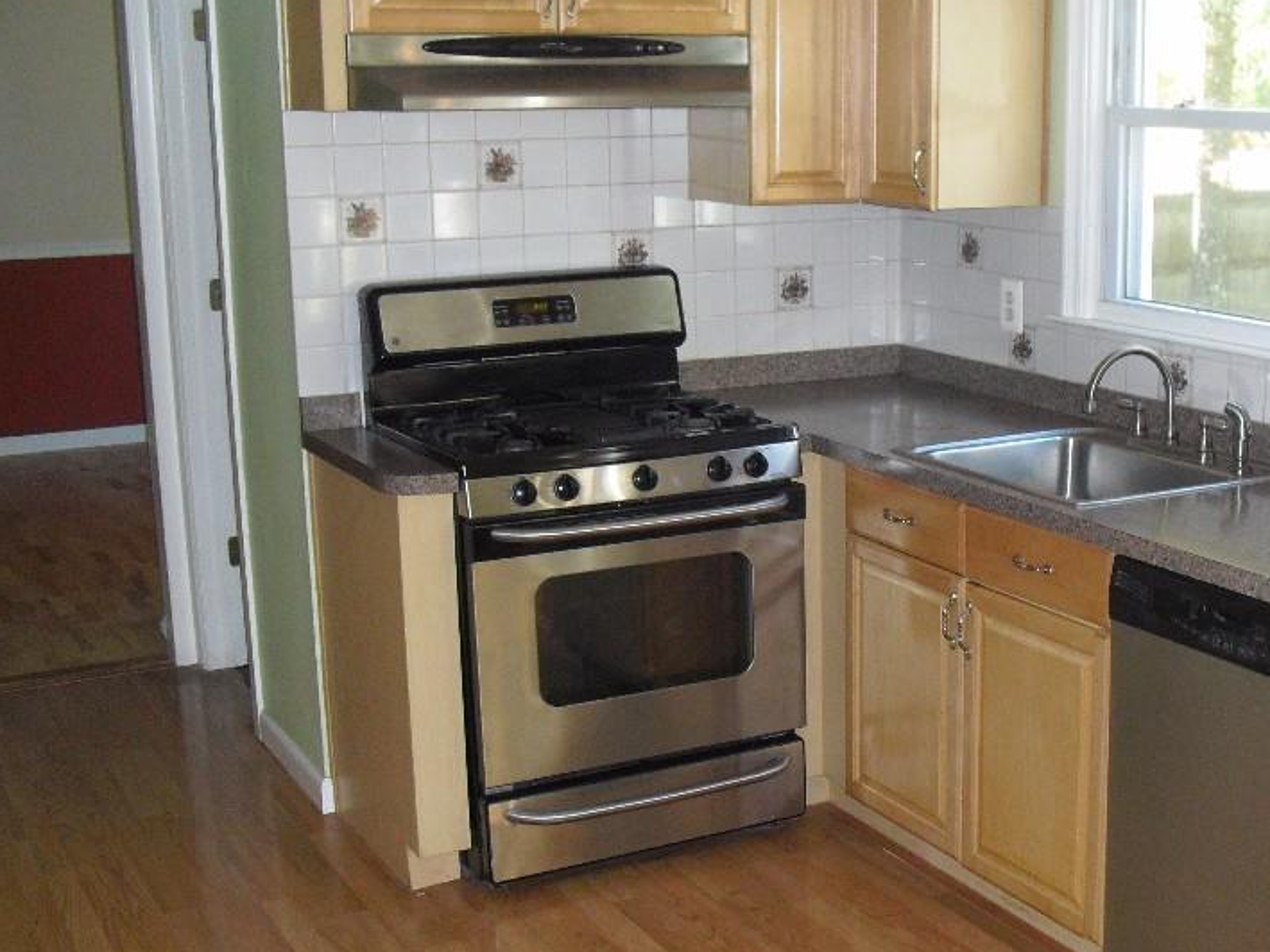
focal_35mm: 52
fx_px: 1908
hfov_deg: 36.5
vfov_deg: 28.0
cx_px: 826
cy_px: 528
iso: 400
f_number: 3.1
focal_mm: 6.3
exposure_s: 1/60
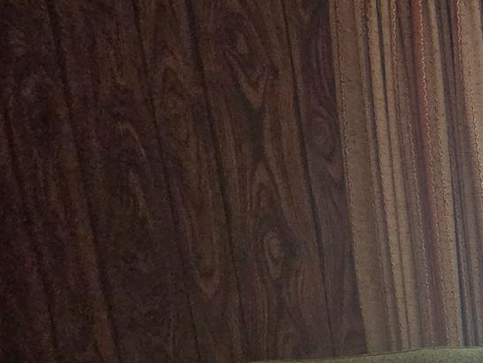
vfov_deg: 27.0
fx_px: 684
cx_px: 881
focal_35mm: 49
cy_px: 409
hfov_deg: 22.0
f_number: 2.2
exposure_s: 1/120
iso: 320
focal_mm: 2.2
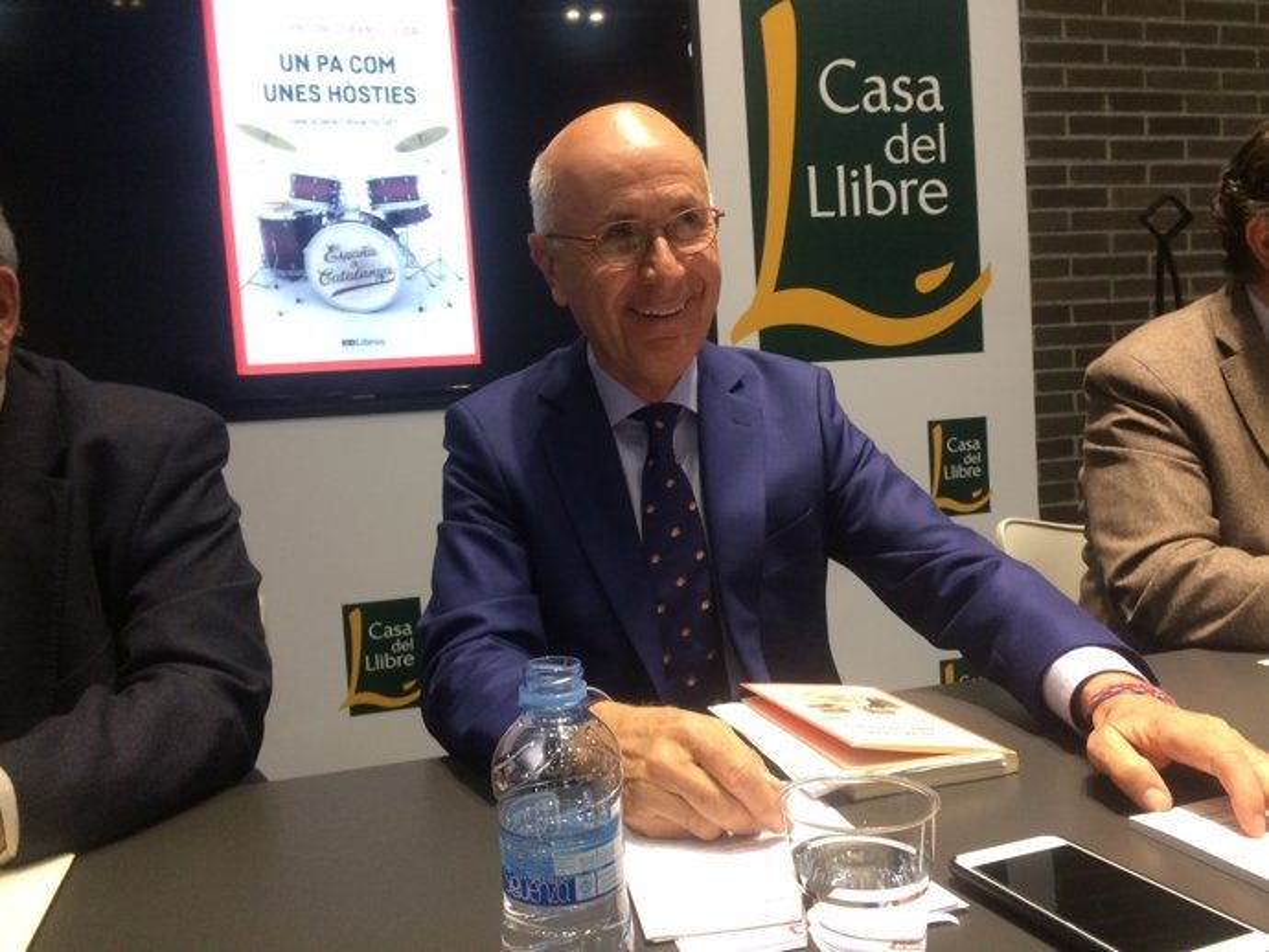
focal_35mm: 29
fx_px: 1063
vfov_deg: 48.3
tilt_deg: -3.3
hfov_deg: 61.6
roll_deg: +3.6
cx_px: 634
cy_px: 476
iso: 80
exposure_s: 1/33
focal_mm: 4.15
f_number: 2.2
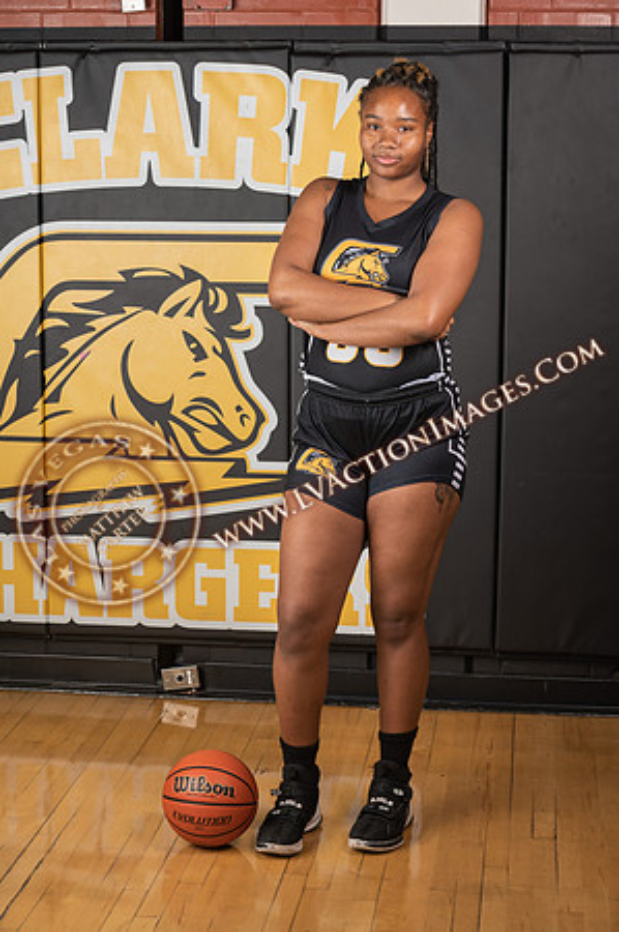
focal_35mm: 70
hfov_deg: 19.4
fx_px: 1809
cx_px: 310
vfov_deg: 28.9
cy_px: 466
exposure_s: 1/125
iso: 100
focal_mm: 70
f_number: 9
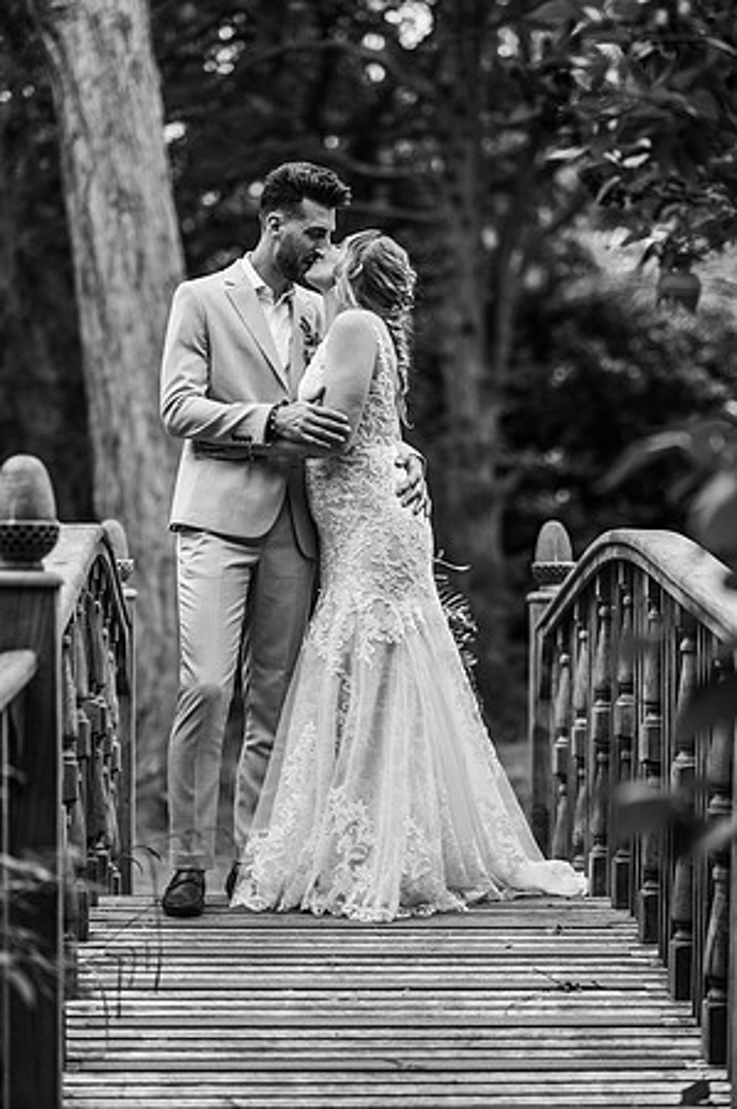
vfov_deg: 23.9
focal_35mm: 85
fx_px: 2616
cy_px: 554
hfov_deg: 16.0
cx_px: 368
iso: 100
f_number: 2.2
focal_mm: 85
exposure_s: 1/1000
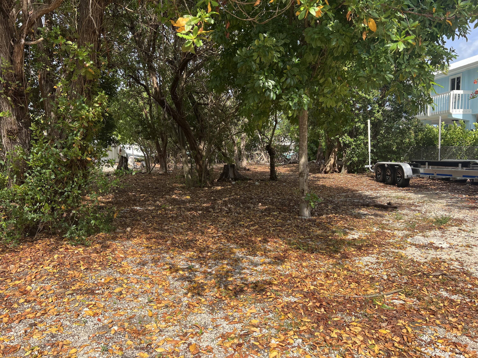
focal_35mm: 26
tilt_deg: -4.2
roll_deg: +0.2
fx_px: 359
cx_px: 239
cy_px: 179
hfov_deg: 67.3
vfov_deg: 53.1
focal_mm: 5.7
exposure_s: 1/1645
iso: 50
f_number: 1.5
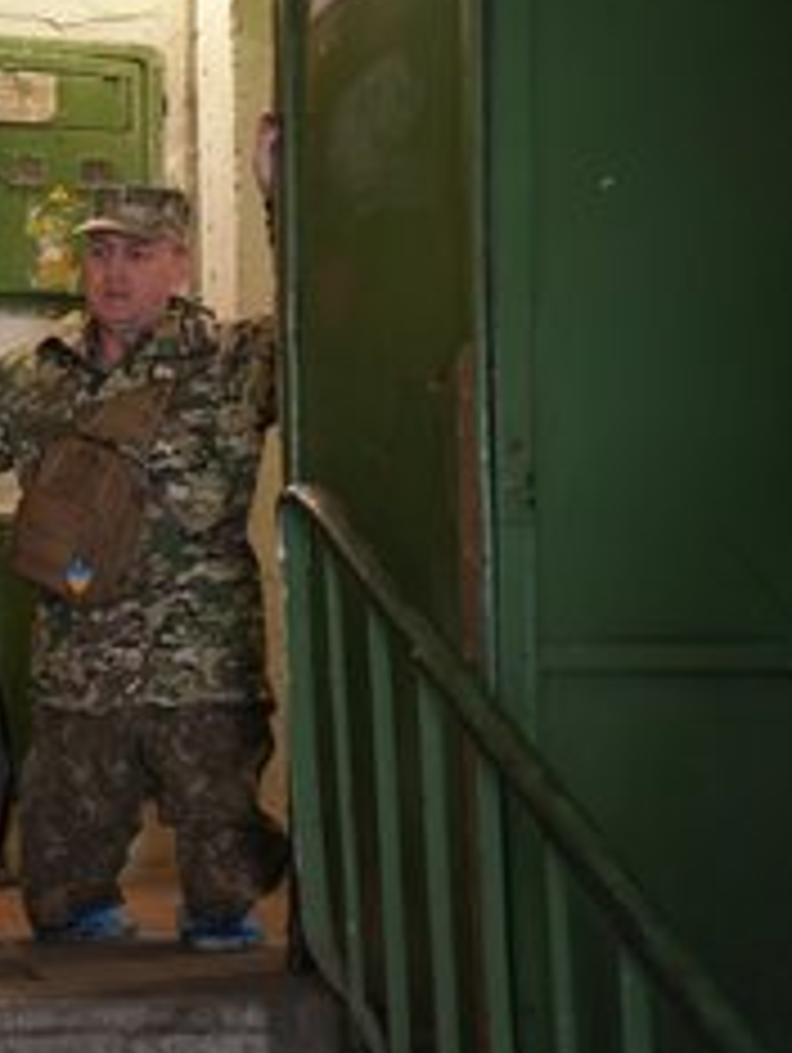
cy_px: 533
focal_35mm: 69
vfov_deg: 28.1
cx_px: -76
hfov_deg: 20.4
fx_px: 2101
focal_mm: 42
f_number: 2.8
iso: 4000
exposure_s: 1/50
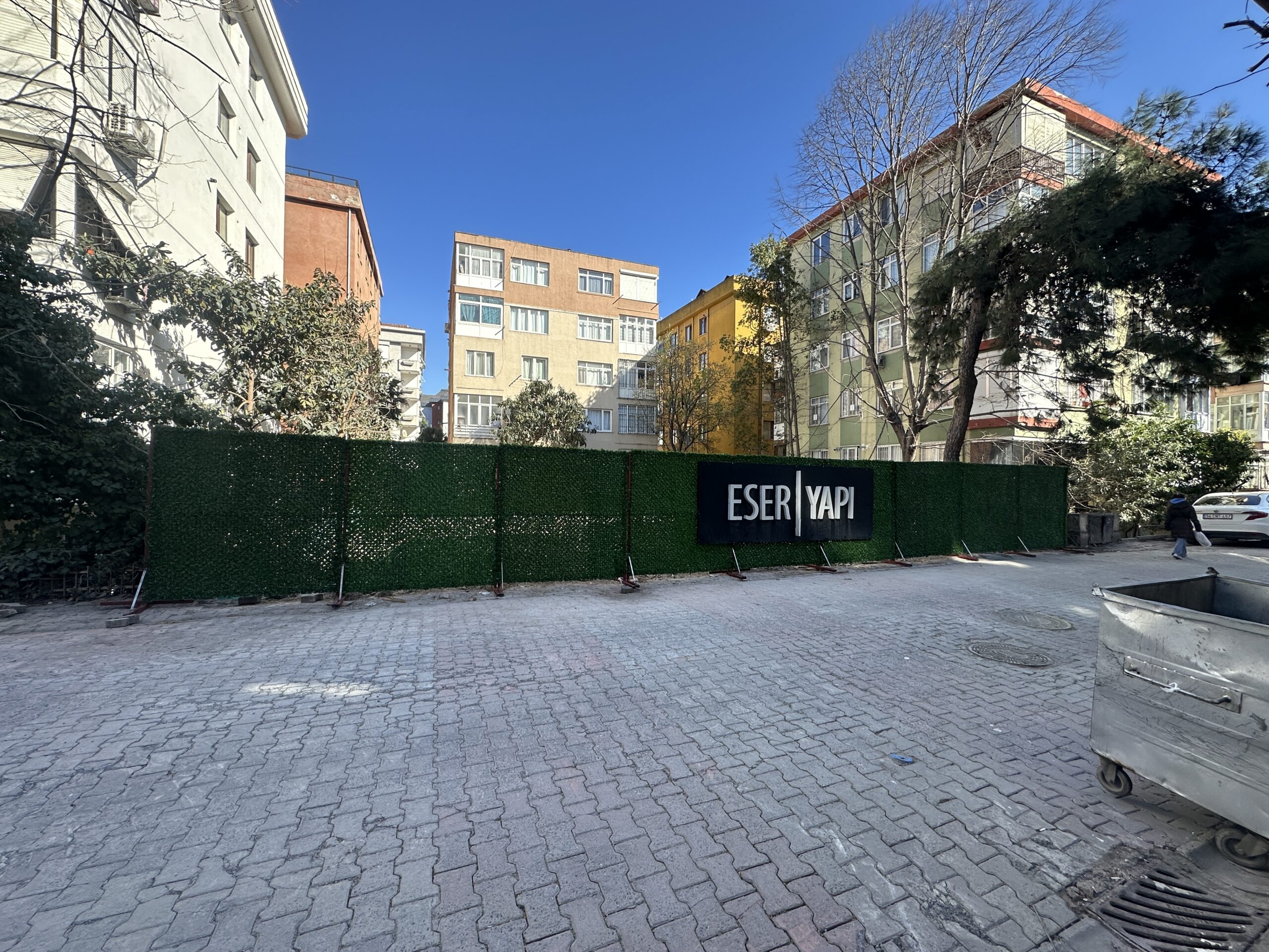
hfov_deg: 102.1
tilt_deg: +0.1
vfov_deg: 85.7
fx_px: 513
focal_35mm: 14
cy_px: 476
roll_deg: -0.2
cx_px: 634
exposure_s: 1/587
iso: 40
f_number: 2.2
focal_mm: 2.22
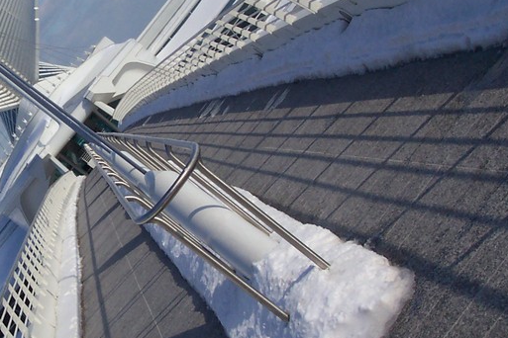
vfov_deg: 17.0
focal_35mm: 80
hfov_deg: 24.8
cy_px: 76
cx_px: 73
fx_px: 1129
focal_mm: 8
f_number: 4.8
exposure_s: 1/1000
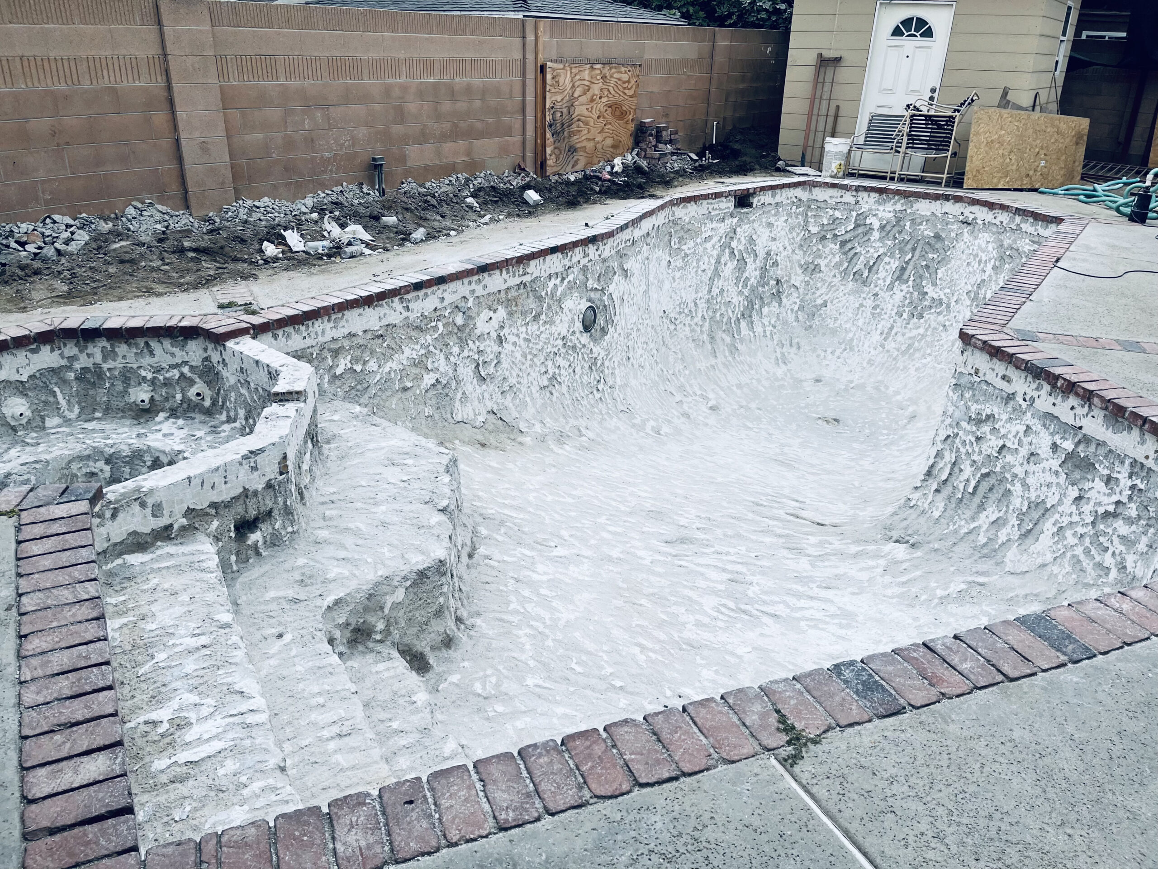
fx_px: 870
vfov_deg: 53.1
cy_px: 434
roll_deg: -1.5
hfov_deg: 67.3
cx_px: 579
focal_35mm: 26
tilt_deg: -26.1
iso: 32
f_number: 1.6
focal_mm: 5.1
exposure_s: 1/1188
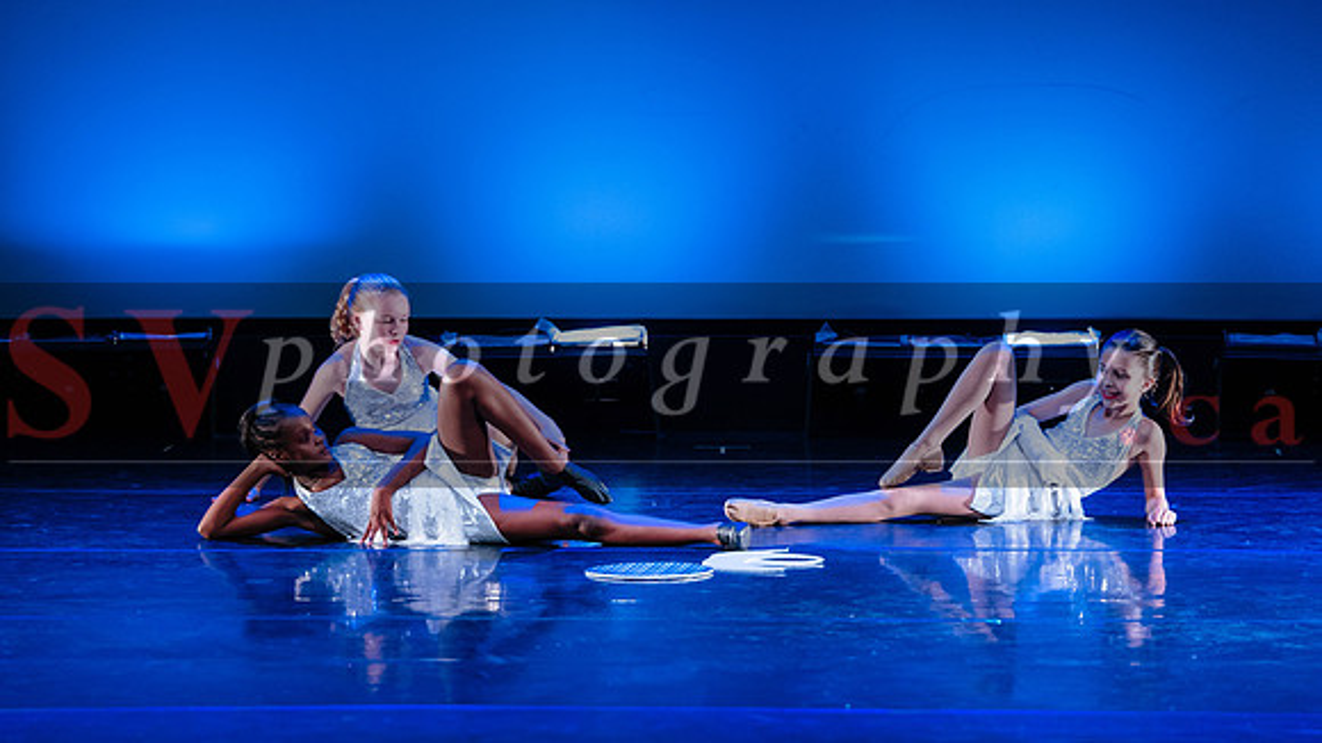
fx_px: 6265
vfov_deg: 6.8
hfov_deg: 12.0
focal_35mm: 179
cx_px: 572
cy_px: 300
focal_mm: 143
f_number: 2.8
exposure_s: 1/500
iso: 1250
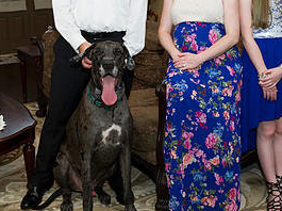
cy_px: 60
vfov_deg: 24.6
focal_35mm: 59
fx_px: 480
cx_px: 123
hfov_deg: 32.7
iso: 1600
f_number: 4
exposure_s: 1/160
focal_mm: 28
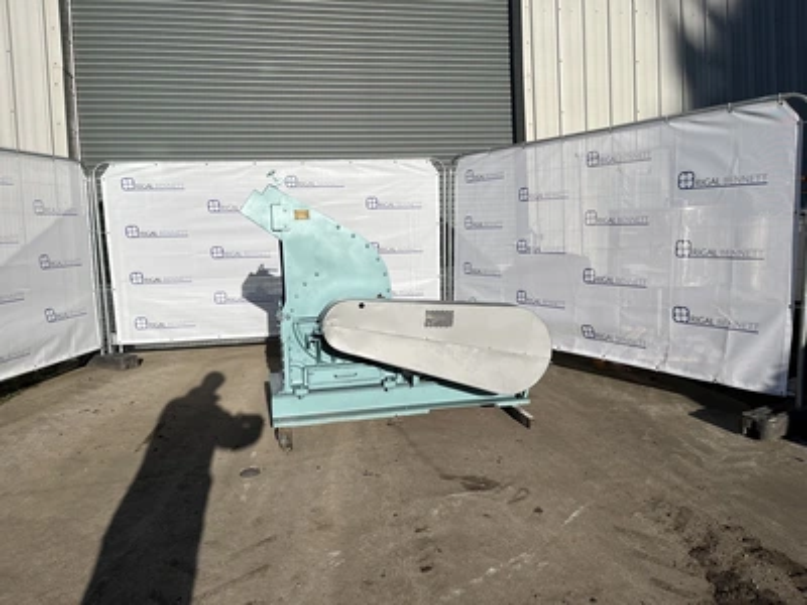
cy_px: 302
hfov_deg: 67.3
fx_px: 606
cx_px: 404
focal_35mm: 26
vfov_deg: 53.1
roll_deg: +3.0
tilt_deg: -4.1
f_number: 1.6
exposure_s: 1/6897
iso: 50
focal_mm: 5.1
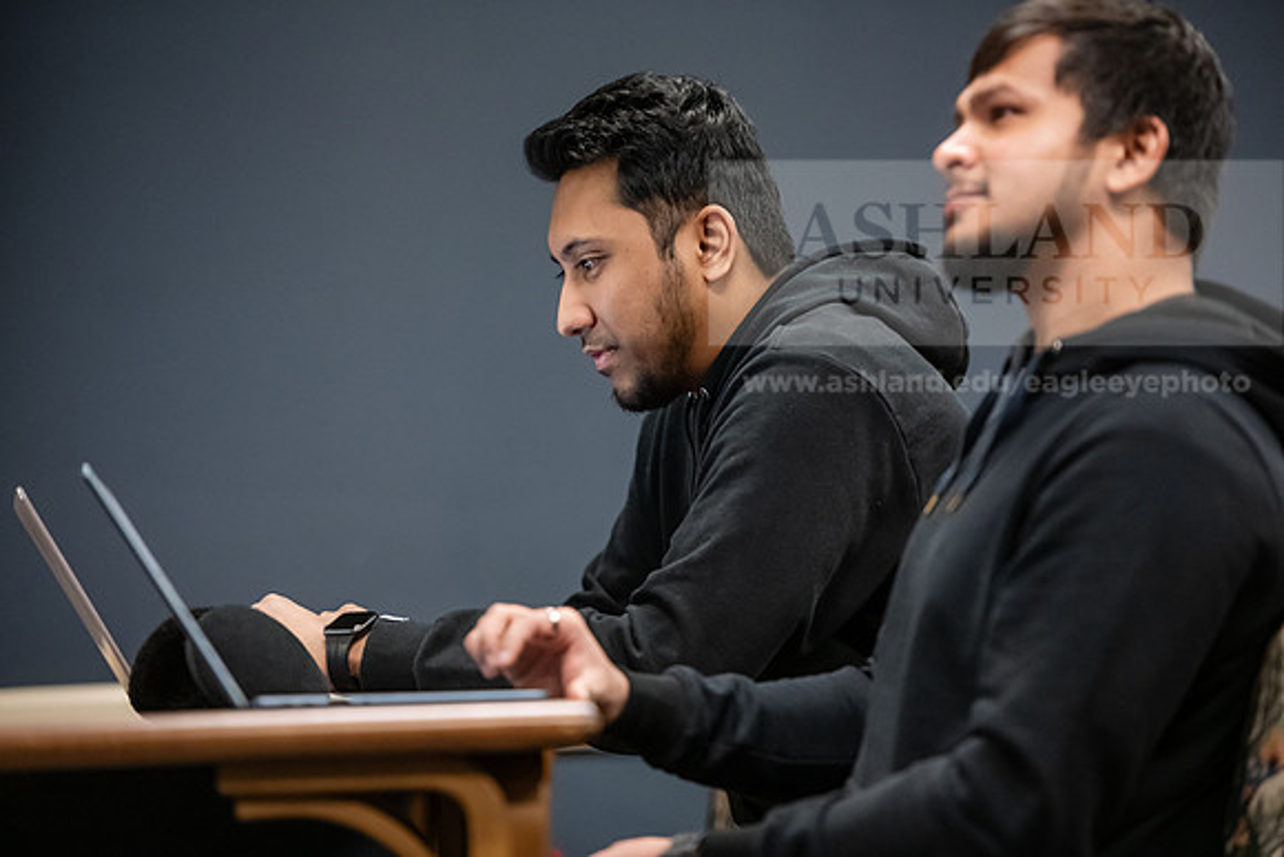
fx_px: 5708
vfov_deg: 8.6
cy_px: 428
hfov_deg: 12.8
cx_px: 642
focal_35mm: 160
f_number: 2.8
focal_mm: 160
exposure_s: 1/200
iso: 3200
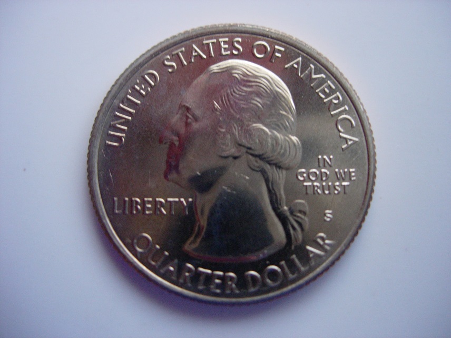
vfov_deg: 37.7
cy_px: 169
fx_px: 495
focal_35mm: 38
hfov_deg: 49.0
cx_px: 226
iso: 200
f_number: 2.8
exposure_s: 1/30.2
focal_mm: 7.8
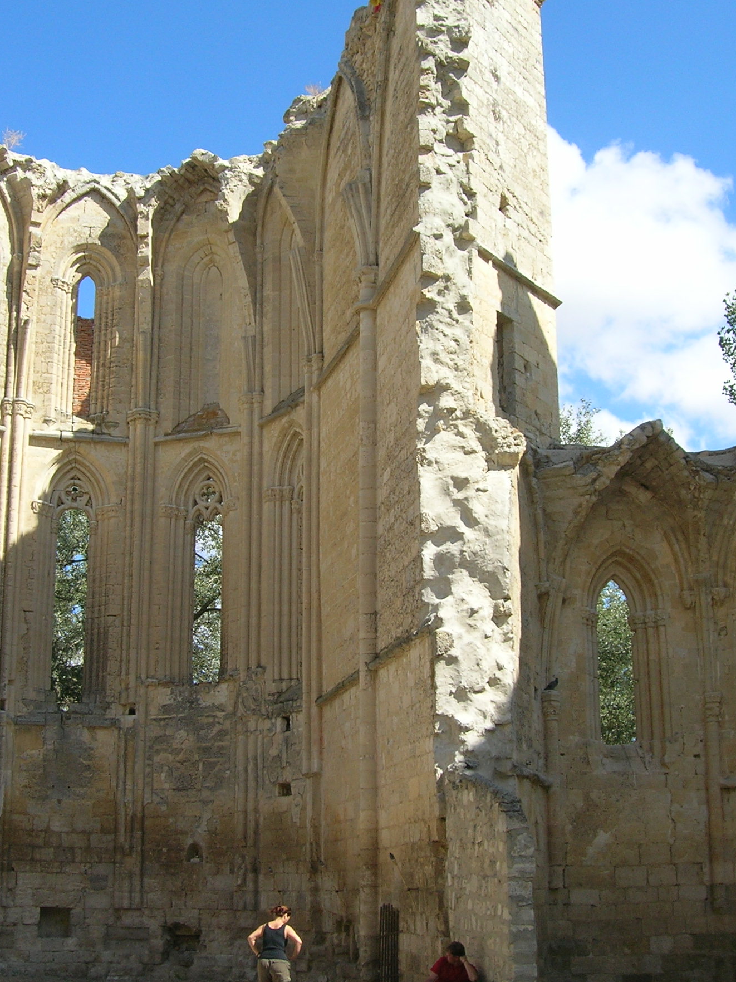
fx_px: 1418
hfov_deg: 29.1
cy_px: 486
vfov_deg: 38.2
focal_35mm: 50
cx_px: 351
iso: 50
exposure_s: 1/252
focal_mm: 5.7
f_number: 4.9
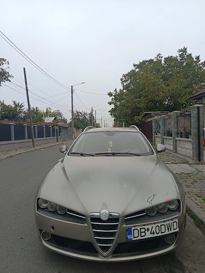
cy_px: 136
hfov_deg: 56.8
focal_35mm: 24
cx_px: 102
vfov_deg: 71.6
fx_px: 190
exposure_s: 1/101
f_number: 1.7
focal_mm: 5.31
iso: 89
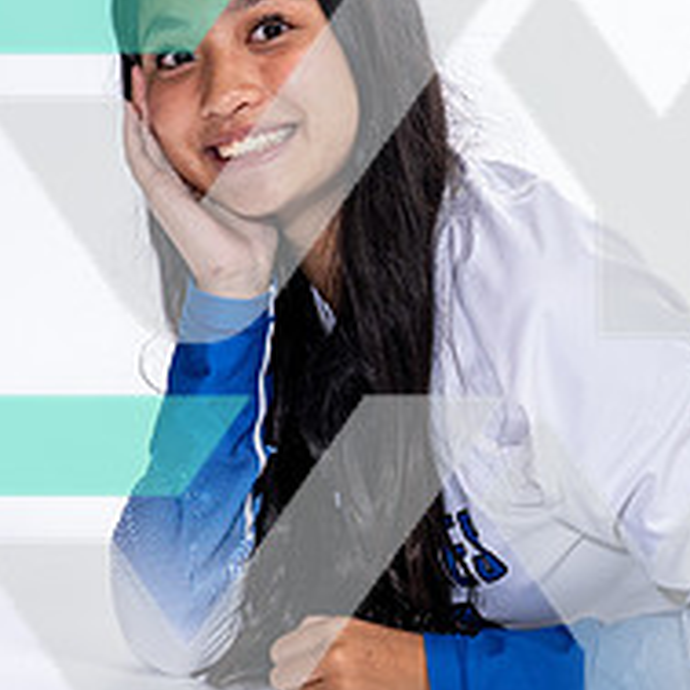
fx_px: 3293
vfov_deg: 11.9
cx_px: 810
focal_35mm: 146
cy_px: 148
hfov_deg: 11.7
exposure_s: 1/250
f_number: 5.6
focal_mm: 56
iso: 400
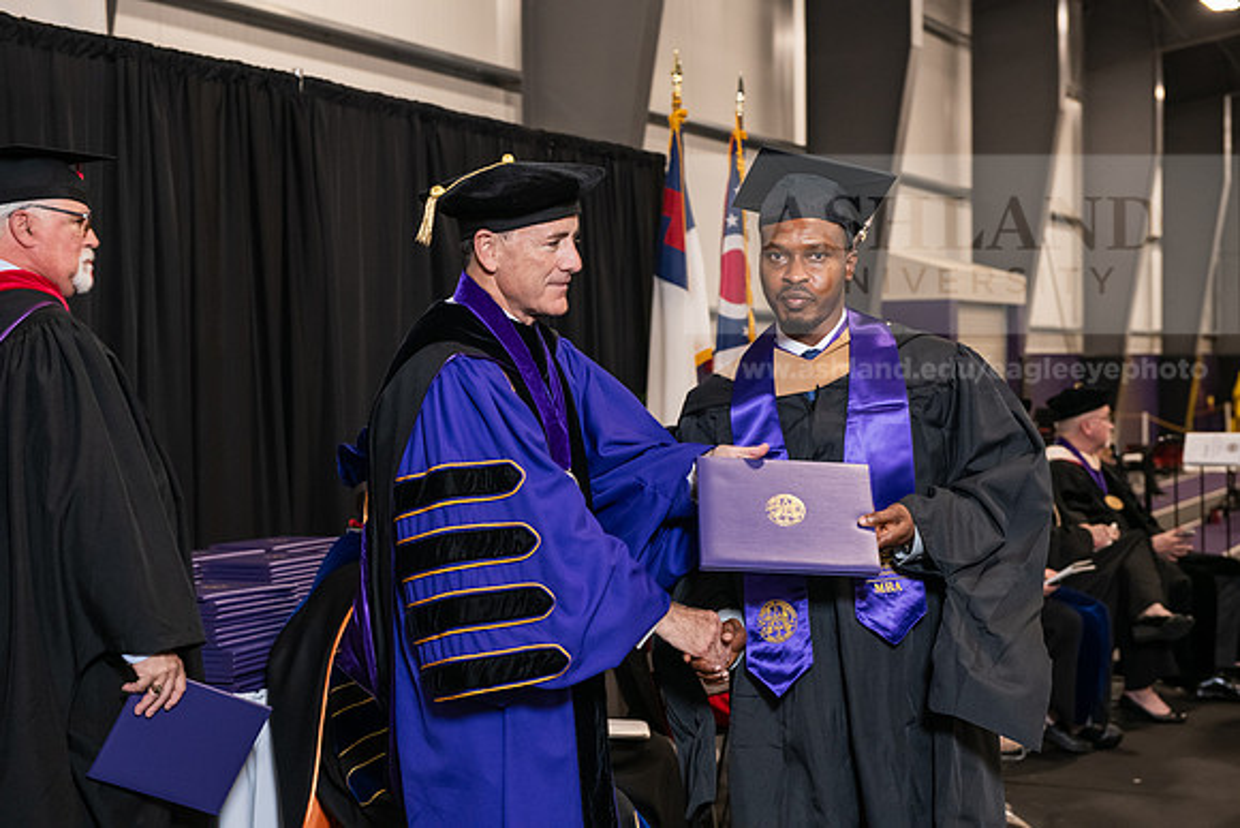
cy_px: 414
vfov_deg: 22.6
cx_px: 620
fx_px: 2067
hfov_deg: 33.4
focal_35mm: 60
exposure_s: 1/125
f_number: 5
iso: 2000
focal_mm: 60
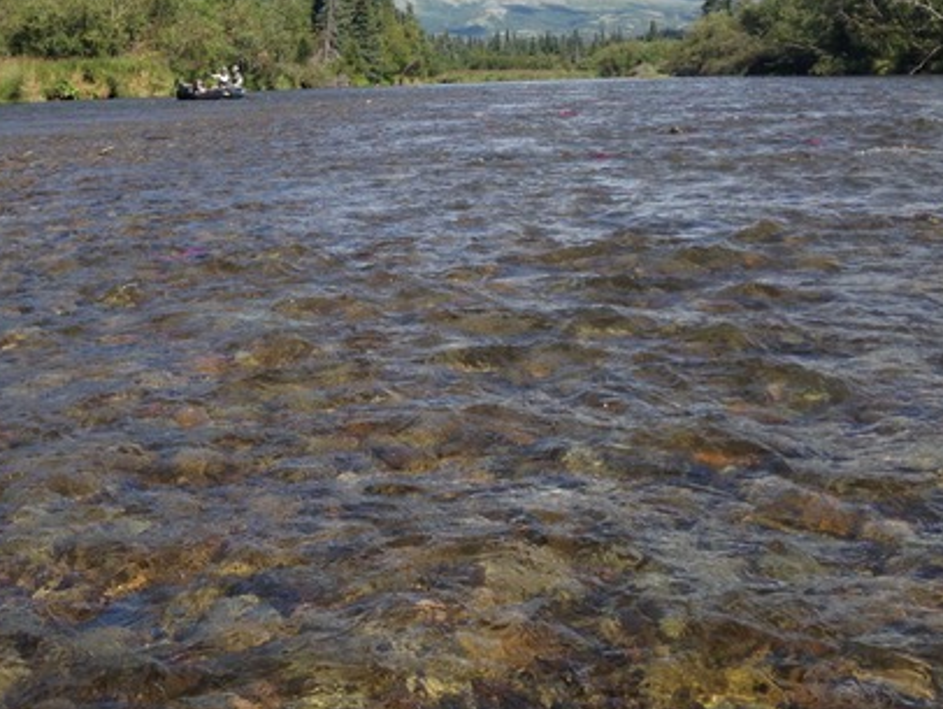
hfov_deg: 36.1
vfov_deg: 27.8
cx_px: 262
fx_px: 1417
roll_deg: +1.2
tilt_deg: -7.0
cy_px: 200
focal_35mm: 52
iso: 50
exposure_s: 1/1232
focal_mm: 4.12
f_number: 2.4
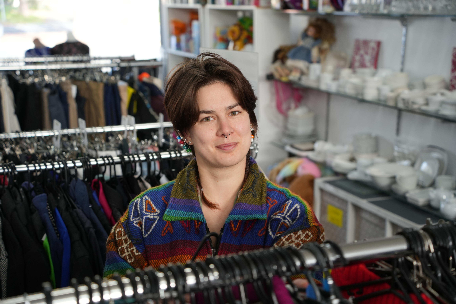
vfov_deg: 26.0
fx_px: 659
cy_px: 152
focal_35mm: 52
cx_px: 228
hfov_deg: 38.2
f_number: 3.5
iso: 400
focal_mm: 52
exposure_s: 1/100
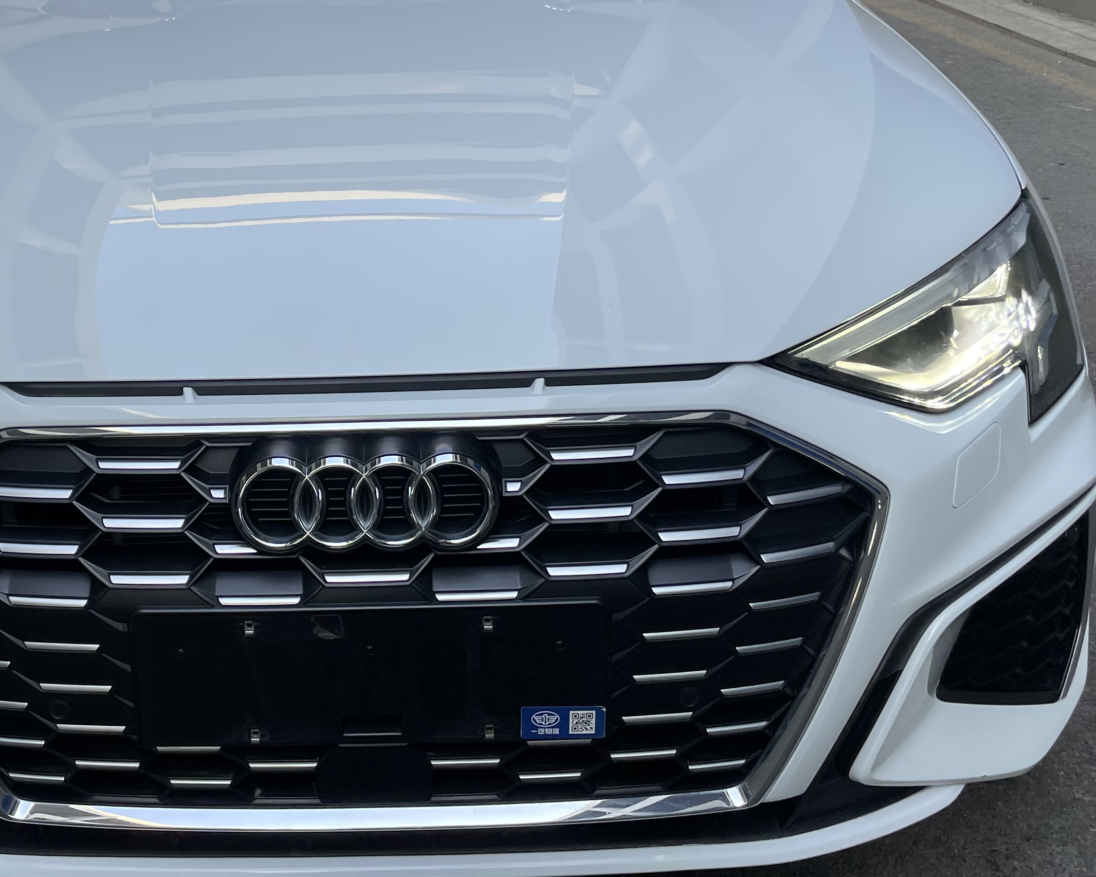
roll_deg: +1.6
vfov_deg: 31.1
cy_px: 254
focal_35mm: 48
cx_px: 344
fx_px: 1557
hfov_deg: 38.2
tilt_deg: -15.0
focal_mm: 4.2
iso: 32
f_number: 1.6
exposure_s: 1/203
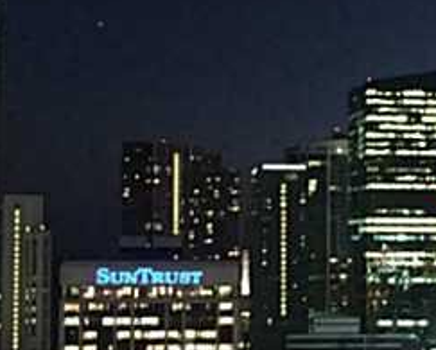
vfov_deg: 16.6
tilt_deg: +4.2
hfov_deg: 20.5
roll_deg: -1.1
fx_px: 1202
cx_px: 309
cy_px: 199
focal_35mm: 93
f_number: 2.2
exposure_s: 1/15
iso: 800
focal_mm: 4.15
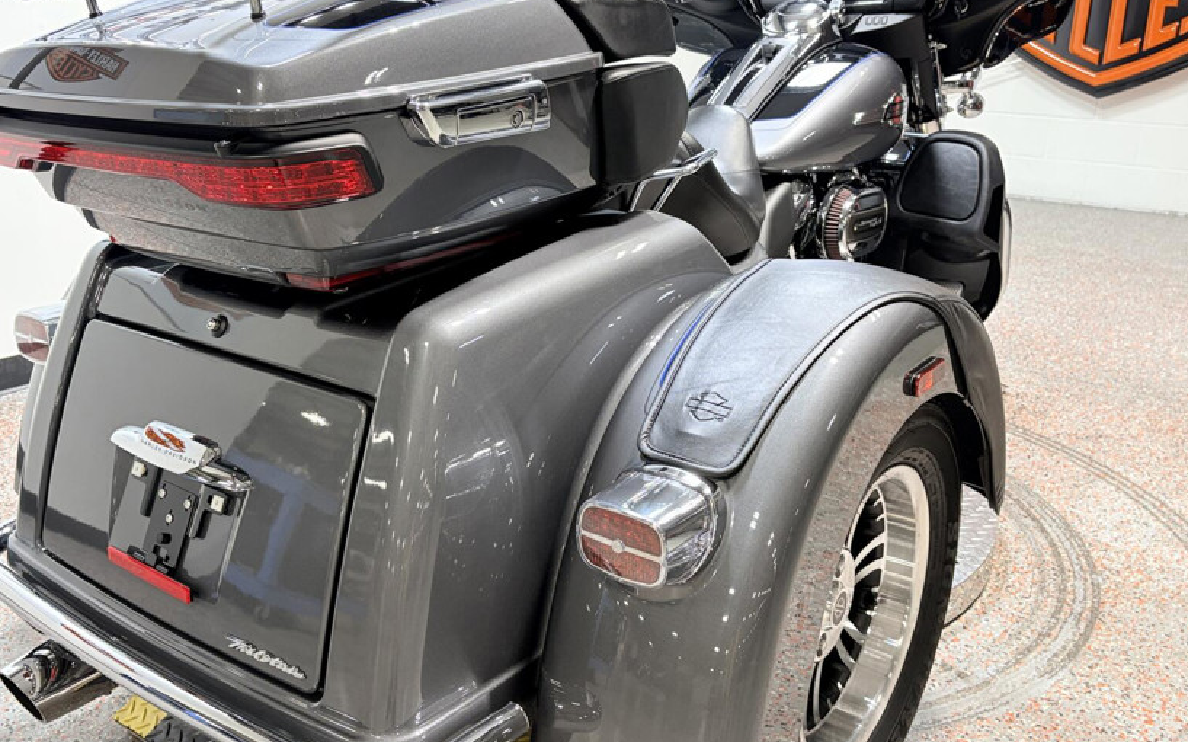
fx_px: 1165
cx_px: 520
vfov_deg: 35.2
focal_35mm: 36
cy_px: 317
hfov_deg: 53.9
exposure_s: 1/120
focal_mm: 5.96
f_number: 1.6
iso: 100
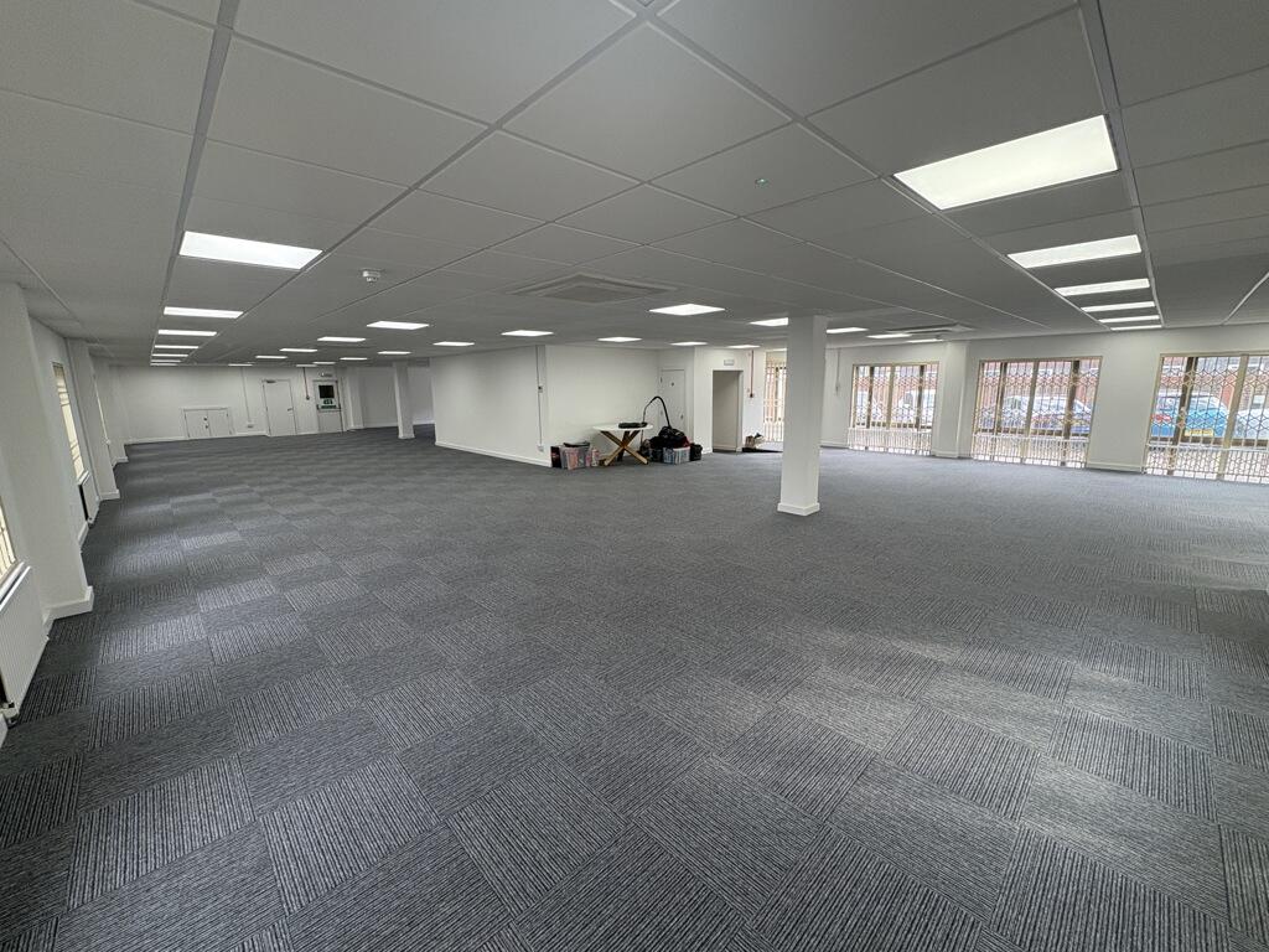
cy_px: 476
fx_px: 513
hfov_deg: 102.1
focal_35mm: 14
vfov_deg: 85.7
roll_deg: +1.4
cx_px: 634
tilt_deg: -9.4
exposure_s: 1/100
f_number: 2.2
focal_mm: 2.22
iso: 80
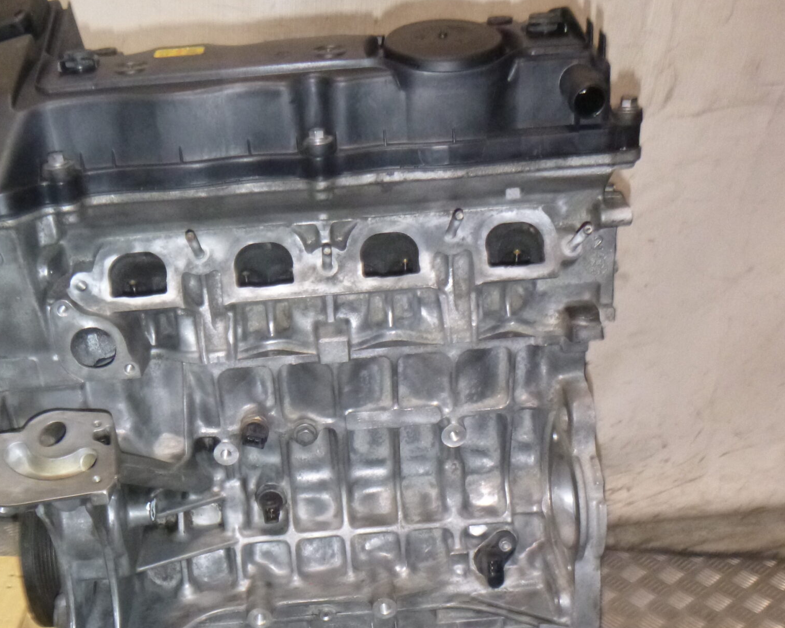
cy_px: 435
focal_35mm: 41
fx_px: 952
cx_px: 332
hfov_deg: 44.7
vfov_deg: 36.0
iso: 400
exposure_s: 1/60
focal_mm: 4.5
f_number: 3.9
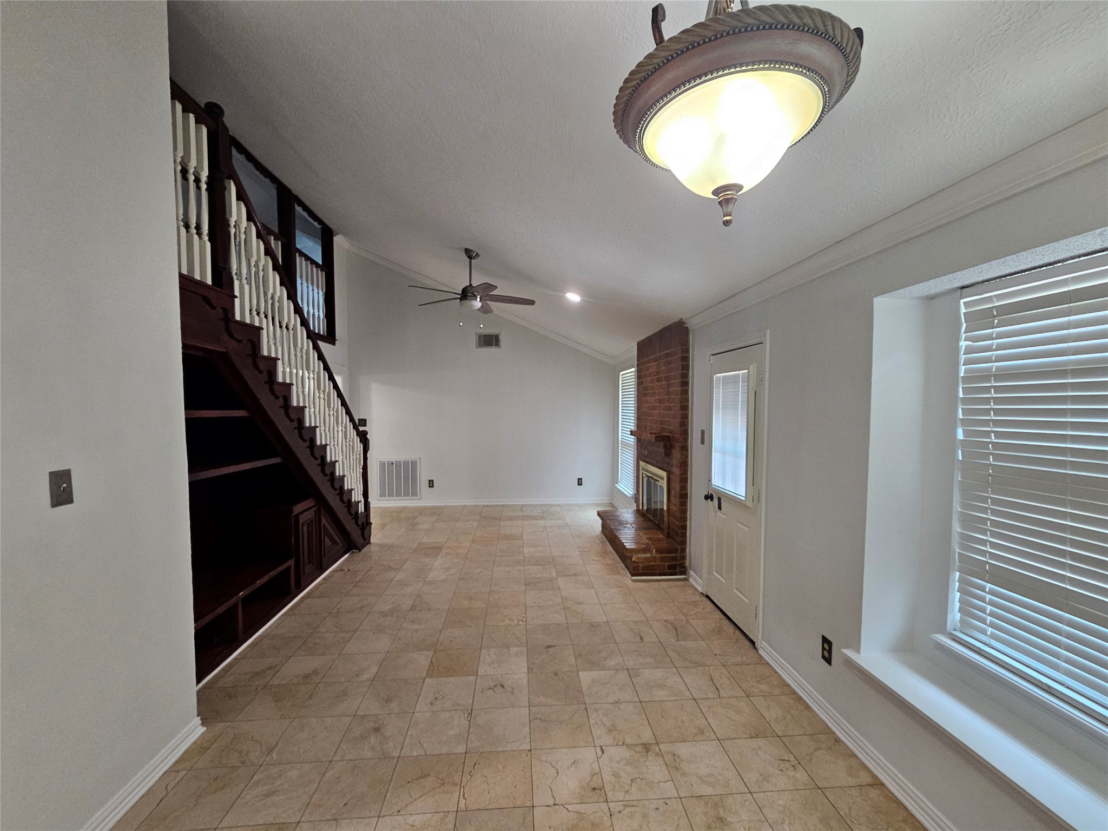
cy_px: 416
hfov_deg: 106.2
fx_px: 416
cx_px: 554
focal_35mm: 13
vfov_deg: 89.9
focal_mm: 2.2
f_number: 2.2
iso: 250
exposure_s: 1/60
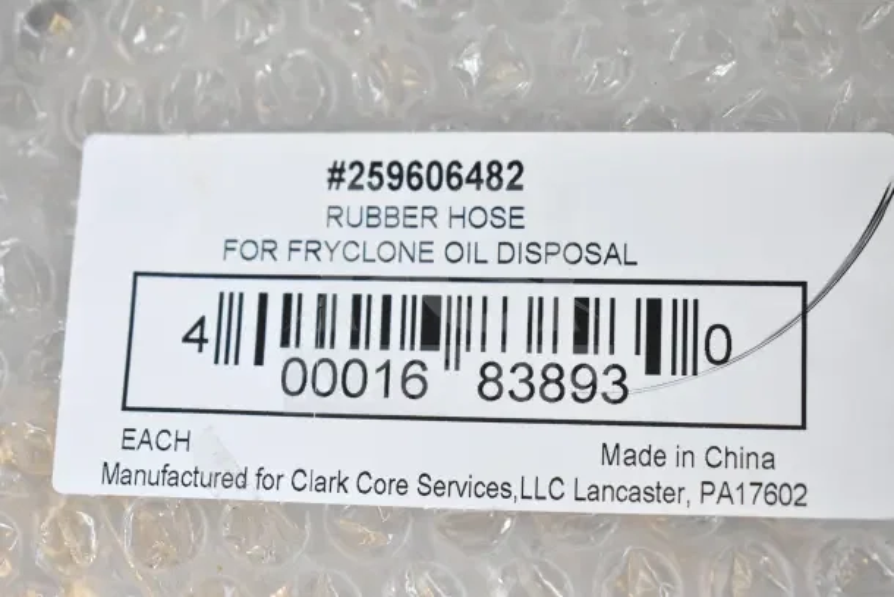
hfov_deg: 28.1
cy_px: 298
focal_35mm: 72
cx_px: 447
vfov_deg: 18.9
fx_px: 1788
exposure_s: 1/80
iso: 2500
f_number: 5.3
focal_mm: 48
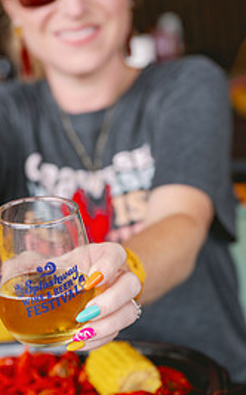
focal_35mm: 81
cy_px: 198
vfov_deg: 25.5
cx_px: 47
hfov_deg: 16.0
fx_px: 870
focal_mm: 47
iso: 400
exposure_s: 1/400
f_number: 3.5
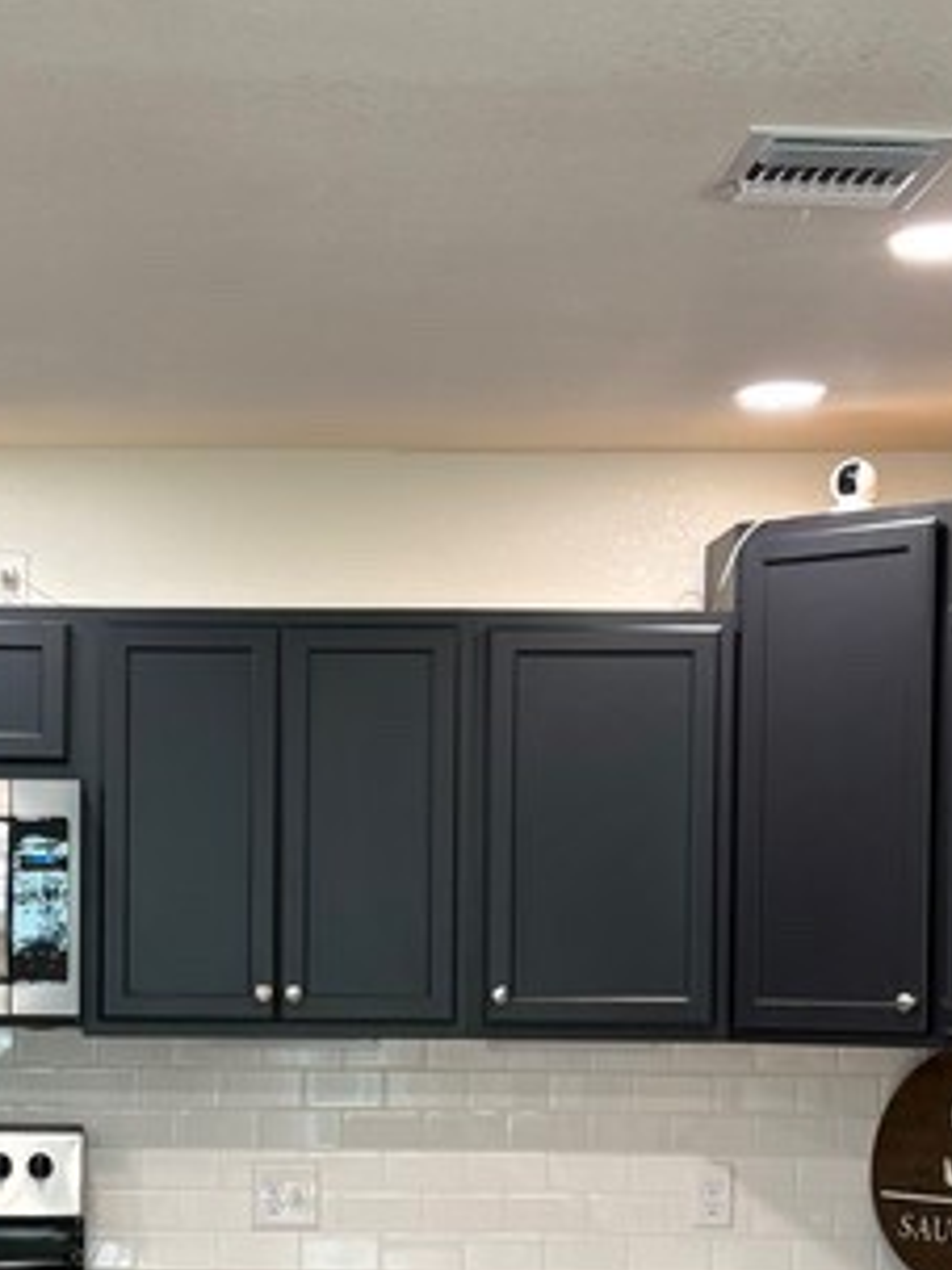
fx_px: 3192
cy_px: 1025
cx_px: 193
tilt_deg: +0.3
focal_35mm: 87
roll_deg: -1.1
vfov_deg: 22.2
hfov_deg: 16.8
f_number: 1.6
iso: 80
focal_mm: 5.96
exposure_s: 1/60
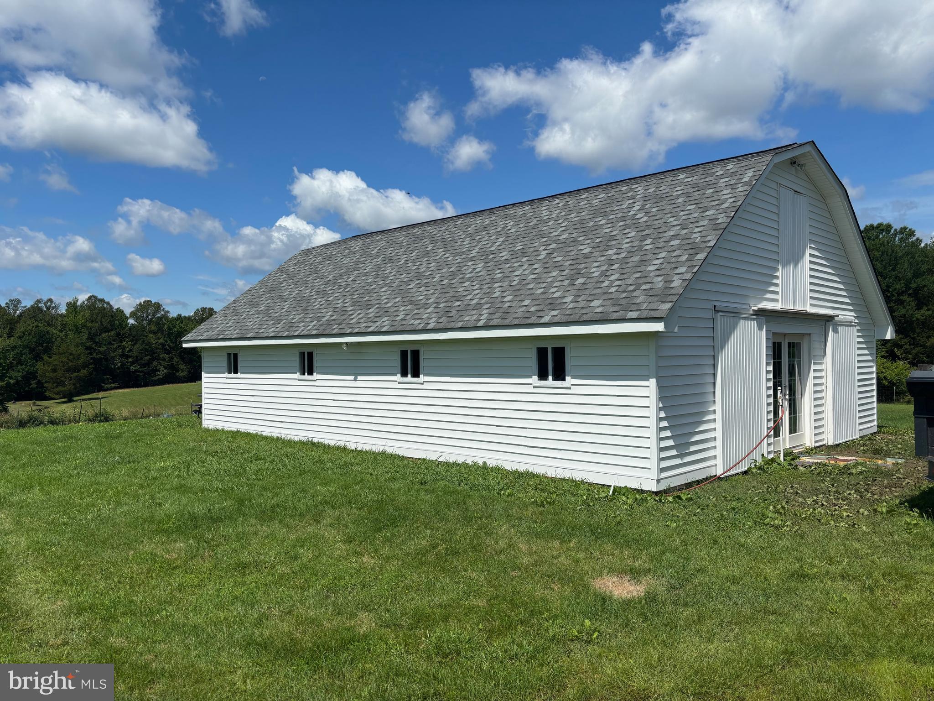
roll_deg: +0.4
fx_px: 702
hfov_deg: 67.3
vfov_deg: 53.1
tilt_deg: +0.5
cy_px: 350
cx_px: 467
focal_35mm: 26
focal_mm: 5.96
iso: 50
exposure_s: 1/5348
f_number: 1.6
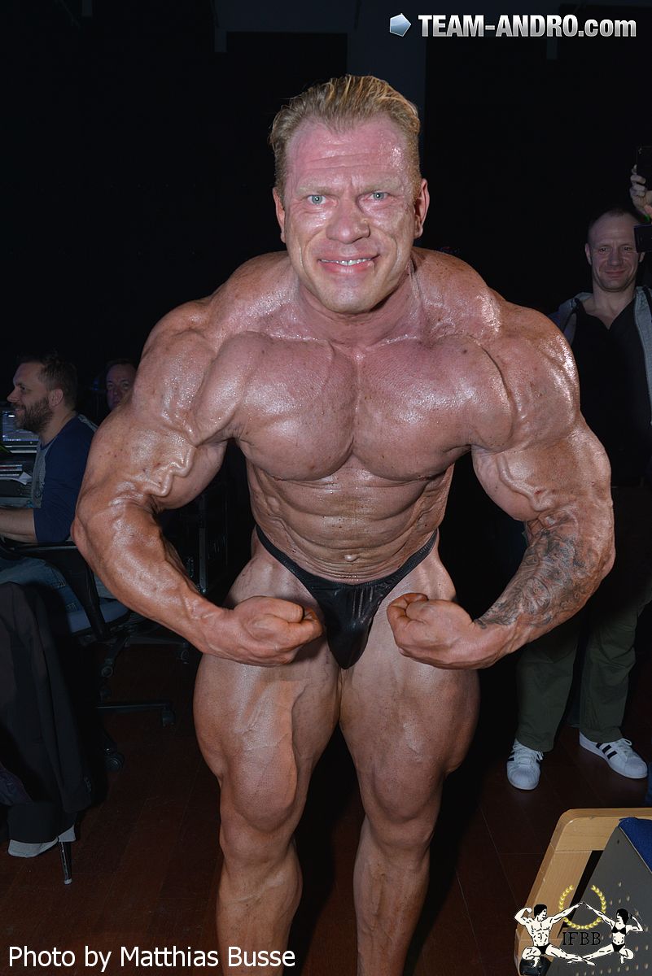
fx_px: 760
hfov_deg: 46.4
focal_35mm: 28
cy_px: 488
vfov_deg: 65.5
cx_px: 326
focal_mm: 28
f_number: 6.3
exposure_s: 1/60
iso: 640
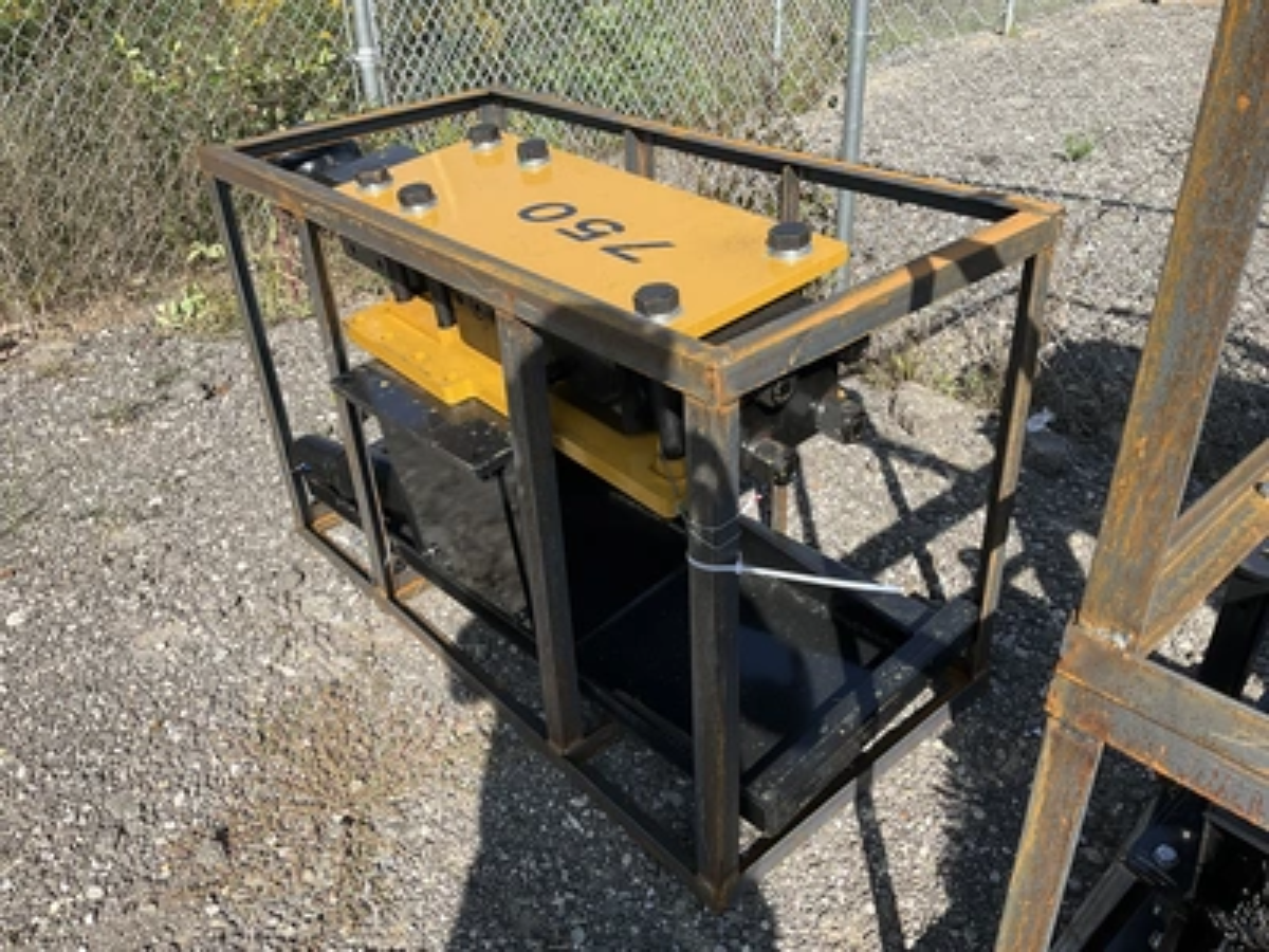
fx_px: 1063
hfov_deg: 61.7
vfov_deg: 48.2
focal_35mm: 29
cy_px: 476
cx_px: 634
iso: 25
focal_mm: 3
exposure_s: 1/1076
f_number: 1.8
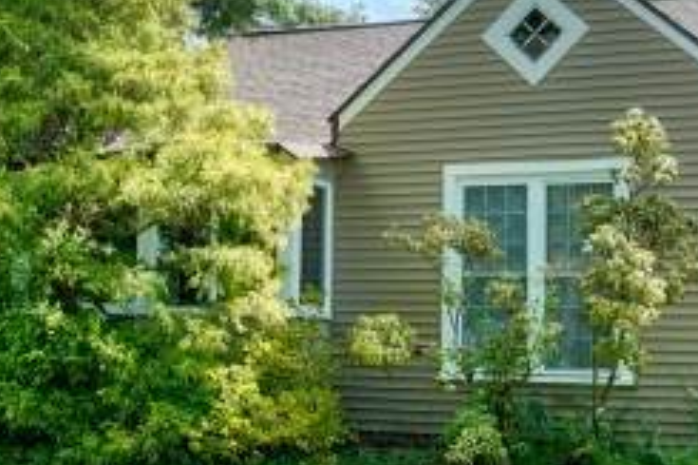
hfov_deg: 28.3
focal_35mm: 71
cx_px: 228
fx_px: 1376
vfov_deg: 19.2
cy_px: 220
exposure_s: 1/320
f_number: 7.1
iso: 80
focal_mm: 17
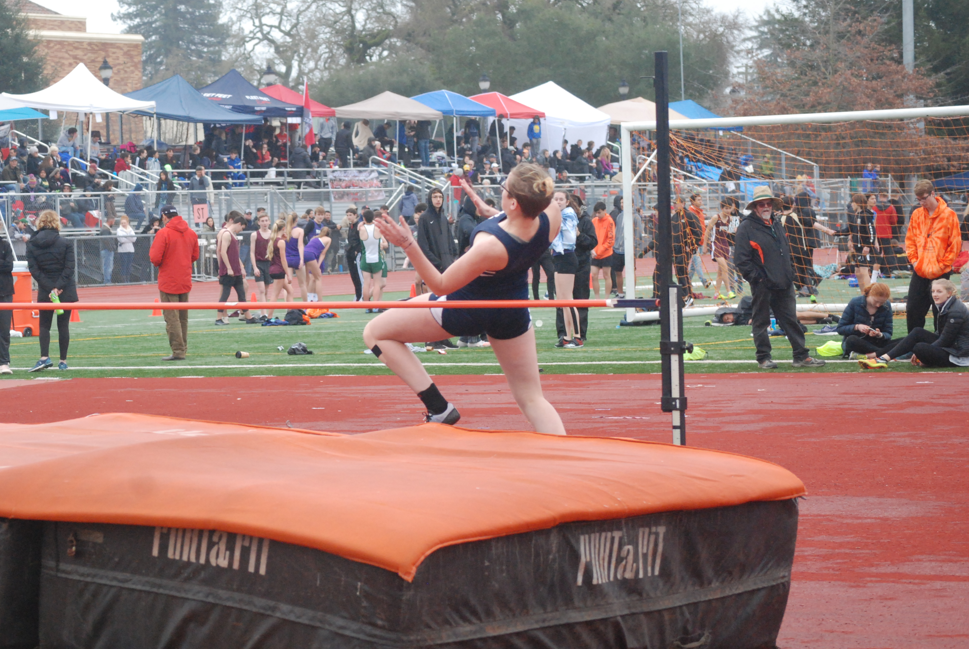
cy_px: 290
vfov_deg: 10.1
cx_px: 368
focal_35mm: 136
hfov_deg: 15.0
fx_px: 3665
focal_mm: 72
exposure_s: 1/800
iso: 1000
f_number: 7.1
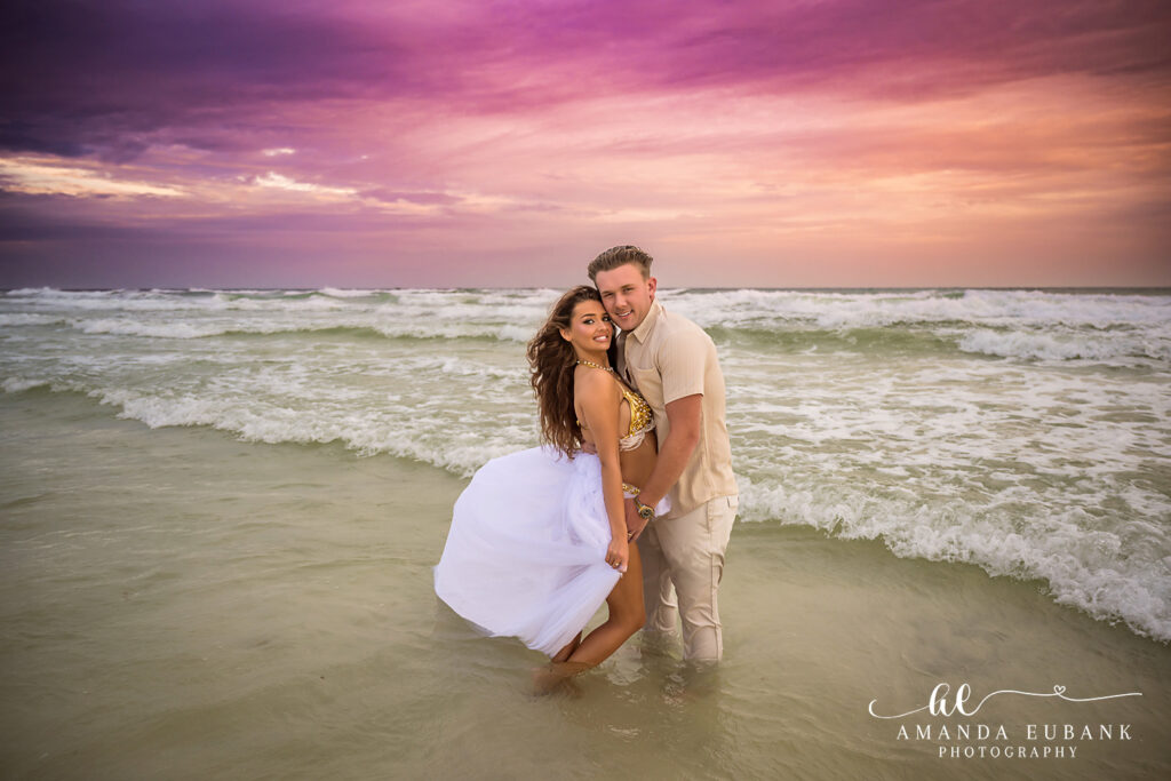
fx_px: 862
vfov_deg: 48.7
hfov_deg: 68.4
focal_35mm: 26
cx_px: 586
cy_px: 390
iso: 320
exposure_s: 1/500
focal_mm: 26.5
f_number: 2.8
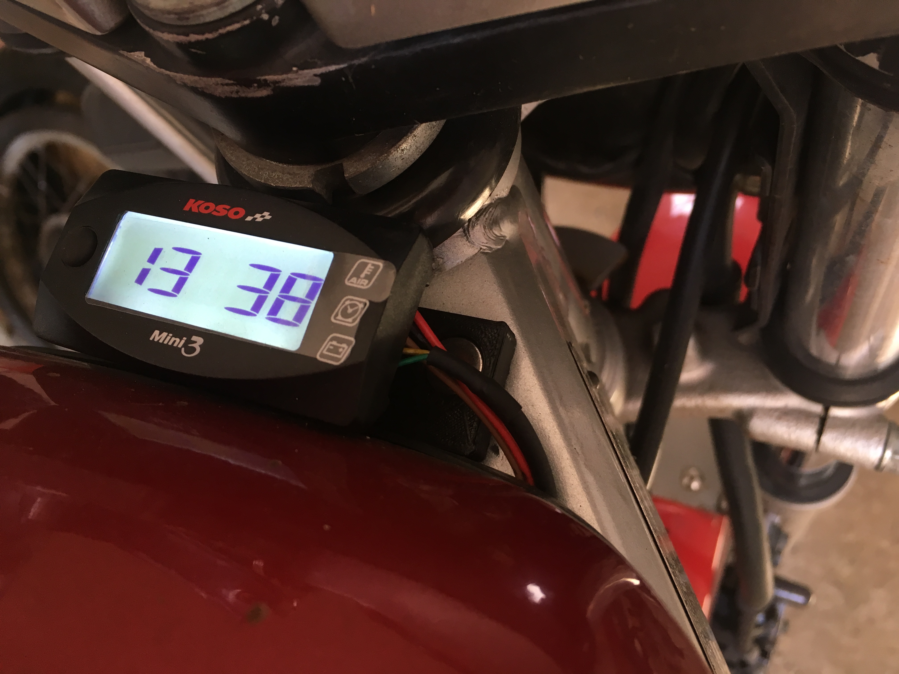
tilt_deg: -45.2
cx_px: 450
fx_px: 753
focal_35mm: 29
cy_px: 337
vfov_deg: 48.2
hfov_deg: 61.7
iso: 80
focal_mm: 4.15
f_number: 2.2
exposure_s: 1/33
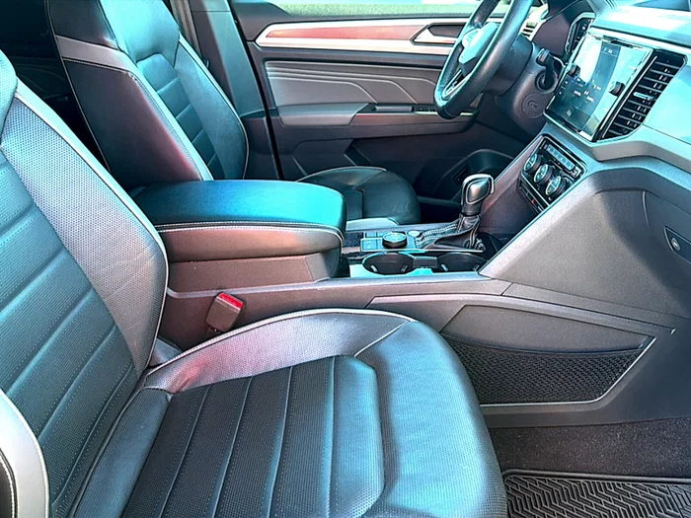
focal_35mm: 25
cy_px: 259
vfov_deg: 54.9
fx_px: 499
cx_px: 346
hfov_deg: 69.4
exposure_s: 1/49
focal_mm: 6.76
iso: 100
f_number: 1.78
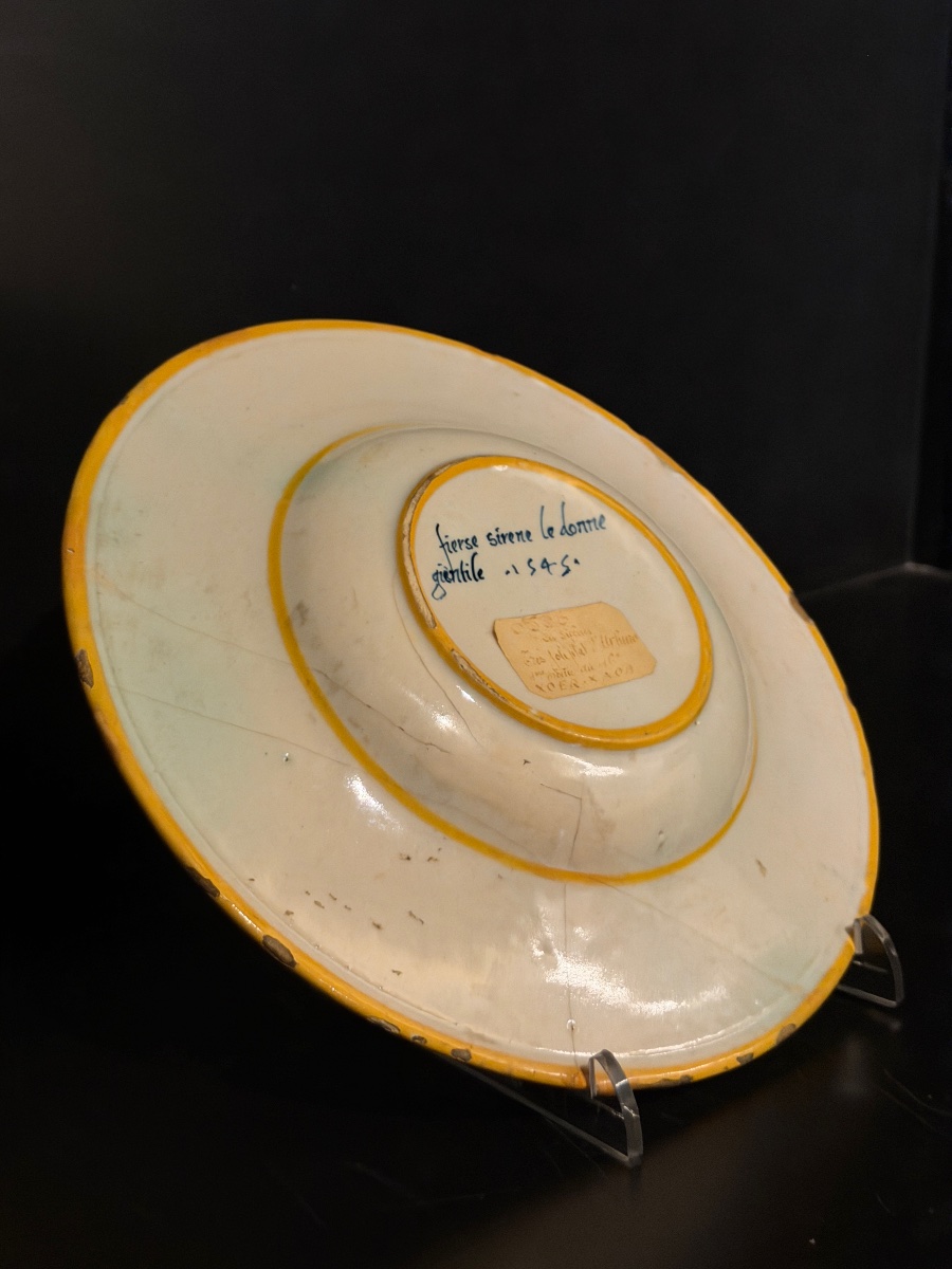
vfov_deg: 39.7
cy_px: 634
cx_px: 476
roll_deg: -0.7
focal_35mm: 48
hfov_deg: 30.3
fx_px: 1760
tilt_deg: -15.6
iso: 500
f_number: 1.78
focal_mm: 6.76
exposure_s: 1/25
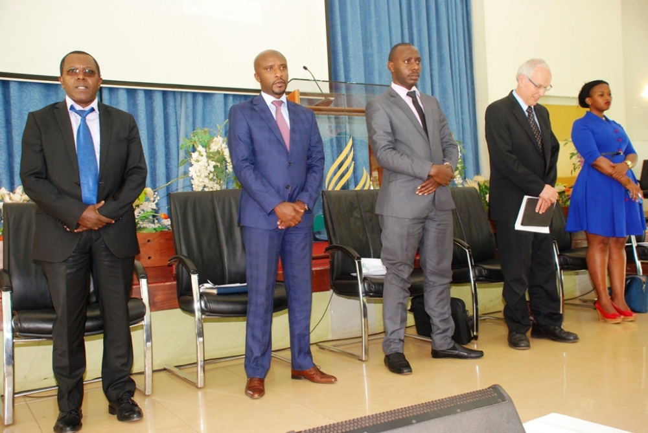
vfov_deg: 37.0
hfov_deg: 53.1
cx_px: 324
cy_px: 216
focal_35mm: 36
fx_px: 649
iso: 800
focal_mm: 24
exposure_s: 1/40
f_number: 4
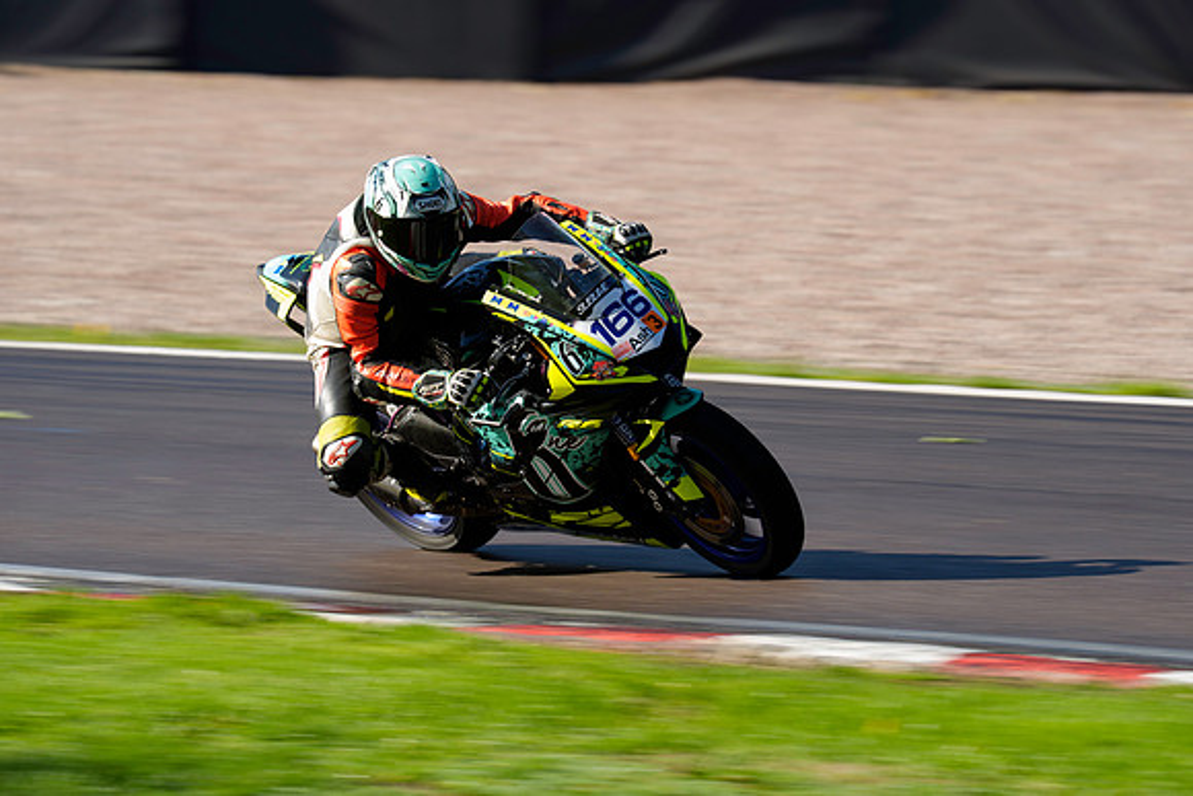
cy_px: 398
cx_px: 596
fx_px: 13258
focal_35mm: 400
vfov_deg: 3.4
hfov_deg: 5.2
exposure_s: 1/160
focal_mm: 400
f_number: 9
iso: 125
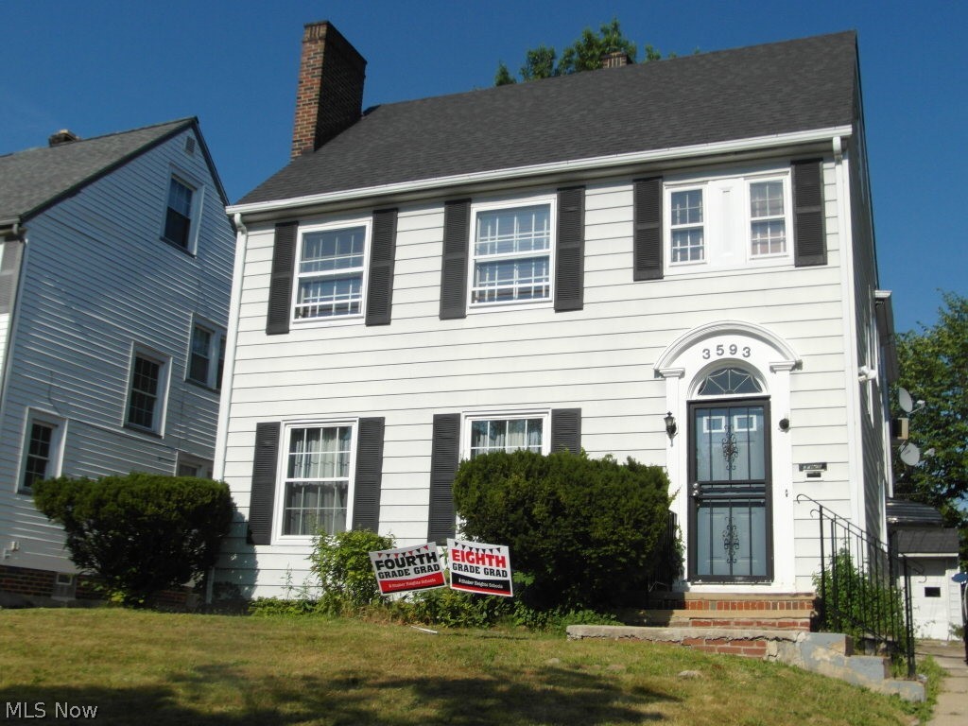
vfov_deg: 35.1
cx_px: 484
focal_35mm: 41
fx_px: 1147
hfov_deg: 45.8
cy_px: 363
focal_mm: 6.8
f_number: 4.6
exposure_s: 1/1000
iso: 100
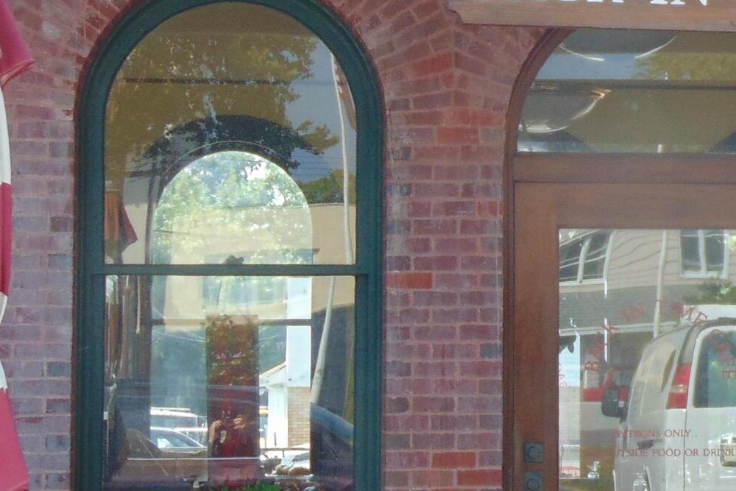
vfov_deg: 8.8
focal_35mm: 156
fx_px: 3190
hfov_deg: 12.9
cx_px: 816
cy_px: 149
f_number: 3.5
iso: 80
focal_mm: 9
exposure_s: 1/250
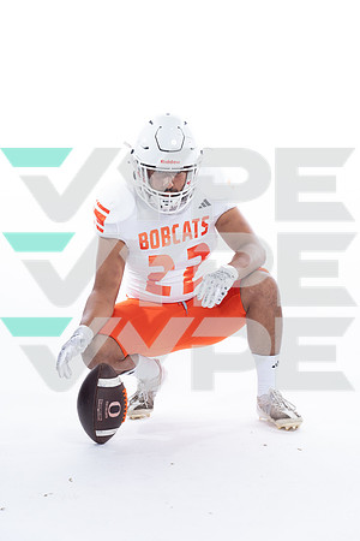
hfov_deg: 20.0
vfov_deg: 29.7
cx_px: 180
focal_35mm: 68
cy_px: 270
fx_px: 1020
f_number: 5.6
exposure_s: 1/250
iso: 400
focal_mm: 68
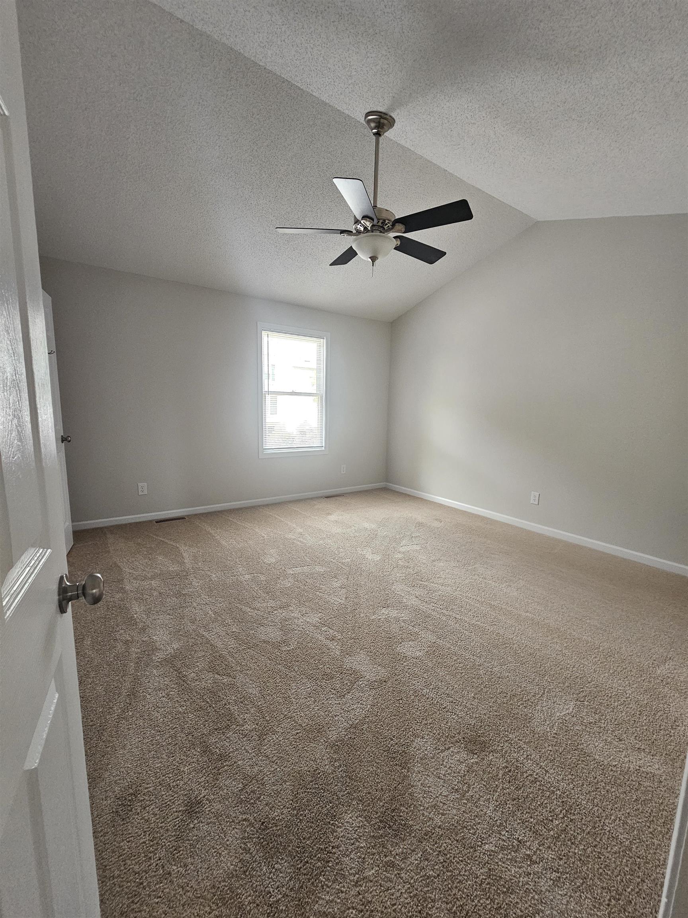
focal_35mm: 13
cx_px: 344
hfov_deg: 89.9
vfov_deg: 106.2
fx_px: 345
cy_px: 459
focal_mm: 2.2
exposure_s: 1/60
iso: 400
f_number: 2.2
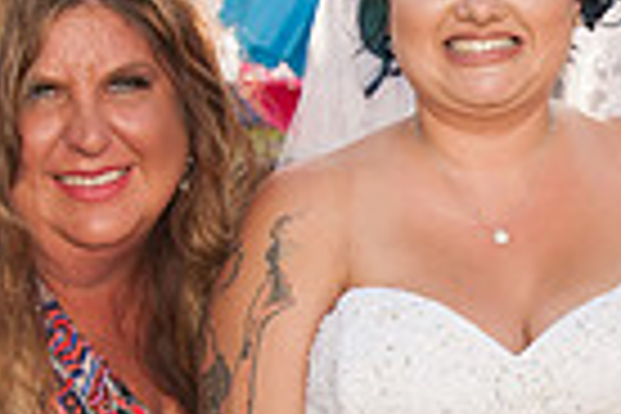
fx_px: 2035
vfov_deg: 11.5
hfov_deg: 16.9
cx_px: 662
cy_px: 392
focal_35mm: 118
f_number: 5
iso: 200
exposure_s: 1/1000
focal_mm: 28
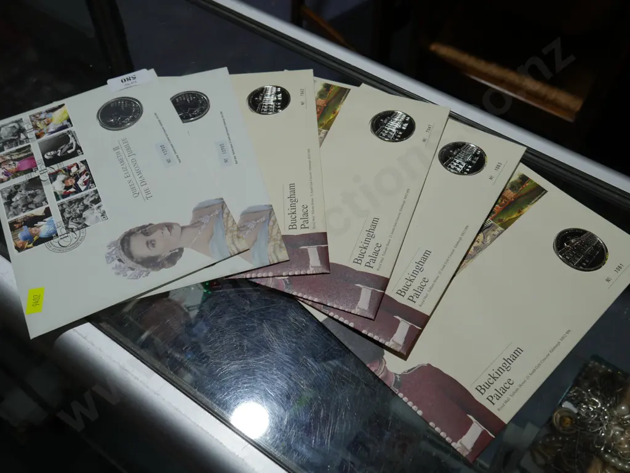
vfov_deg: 44.2
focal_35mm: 32
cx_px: 315
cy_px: 236
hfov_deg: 56.8
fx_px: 583
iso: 200
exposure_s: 1/125
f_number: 5
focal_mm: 16
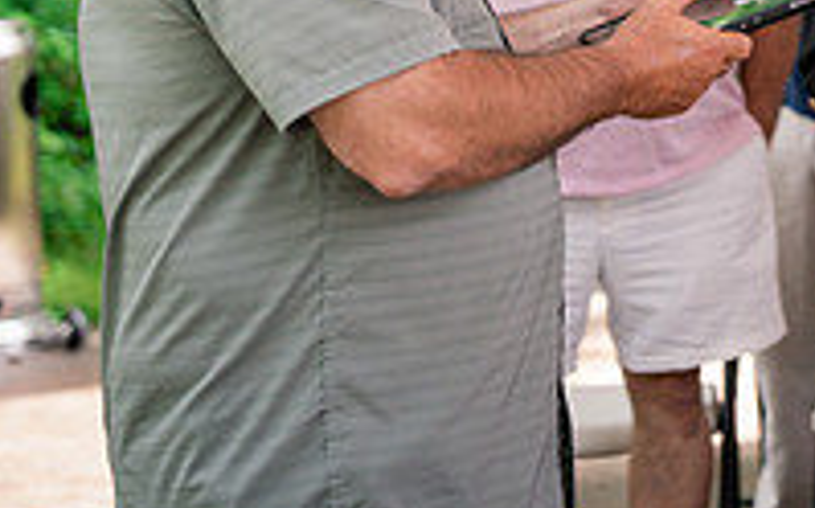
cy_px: -117
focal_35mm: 208
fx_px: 4616
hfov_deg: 9.9
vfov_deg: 6.3
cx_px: 1053
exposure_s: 1/200
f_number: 2.8
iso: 400
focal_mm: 70
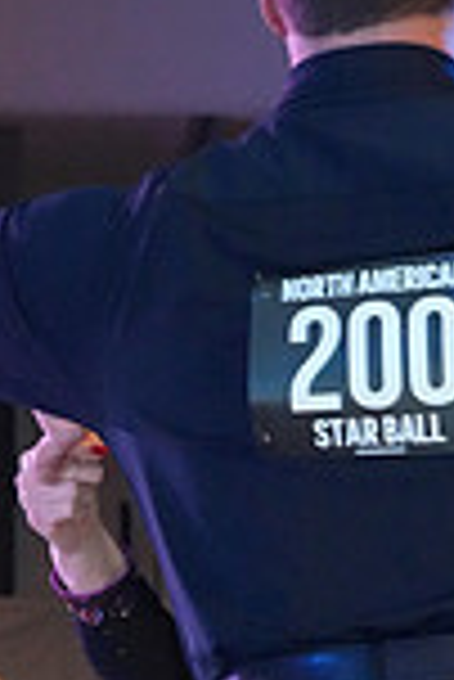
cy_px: 887
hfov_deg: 6.1
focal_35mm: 226
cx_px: 290
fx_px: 4265
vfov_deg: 9.0
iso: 10000
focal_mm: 59
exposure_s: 1/250
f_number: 6.3
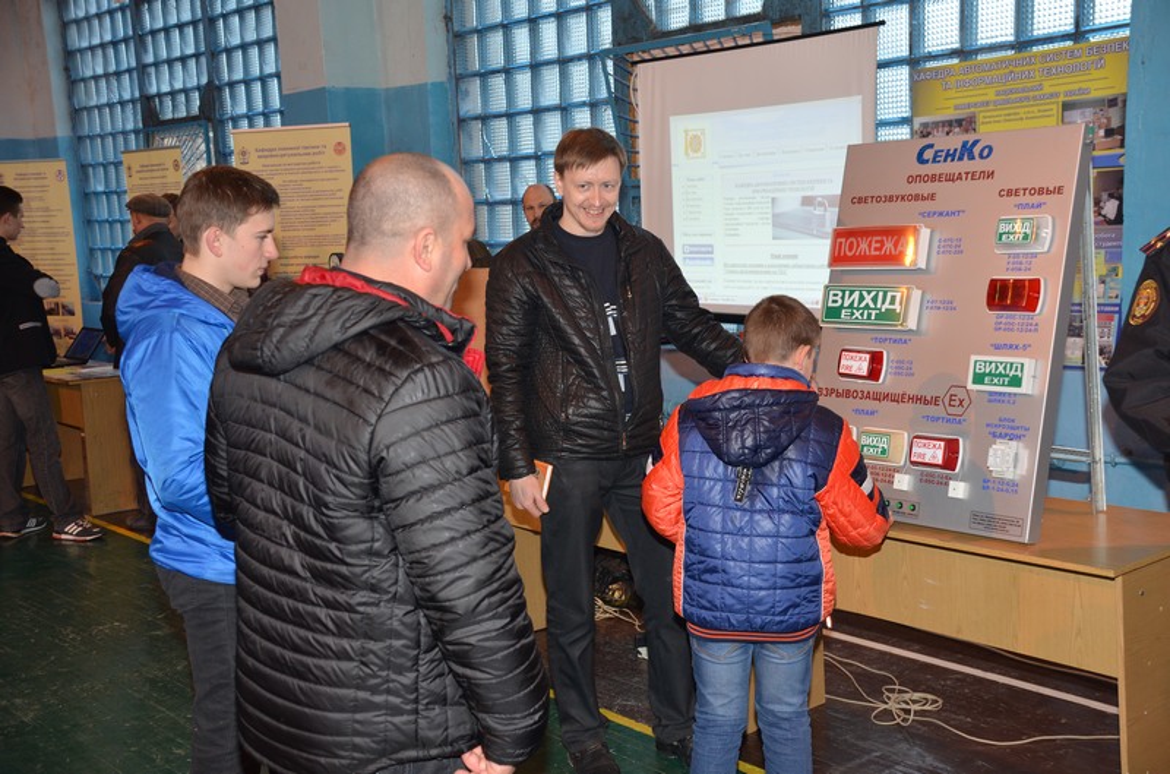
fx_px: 1361
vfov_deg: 31.7
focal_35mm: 42
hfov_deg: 46.5
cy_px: 387
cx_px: 585
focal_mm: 28
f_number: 4
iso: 500
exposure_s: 1/60
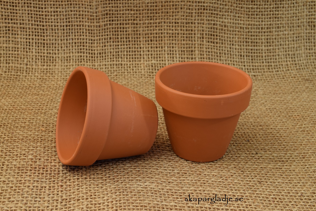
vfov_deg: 19.9
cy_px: 104
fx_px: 601
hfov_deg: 29.4
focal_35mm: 69
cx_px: 156
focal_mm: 45
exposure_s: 8
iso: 100
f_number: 16
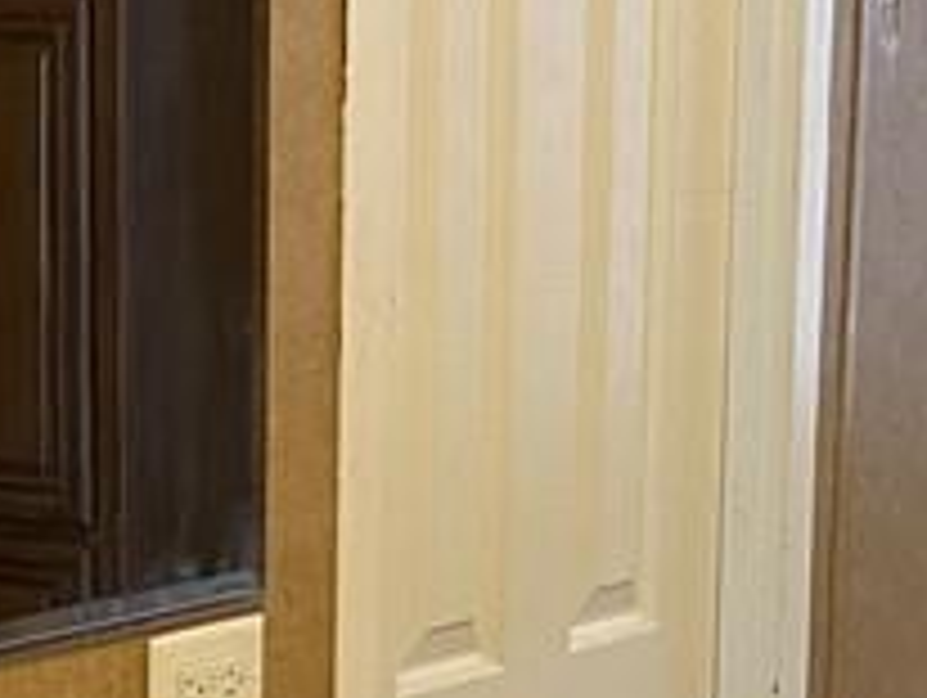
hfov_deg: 15.3
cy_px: 693
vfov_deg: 11.4
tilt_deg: -9.7
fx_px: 3459
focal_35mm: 129
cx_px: 576
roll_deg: -0.9
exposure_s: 1/60
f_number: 1.8
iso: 125
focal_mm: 4.25
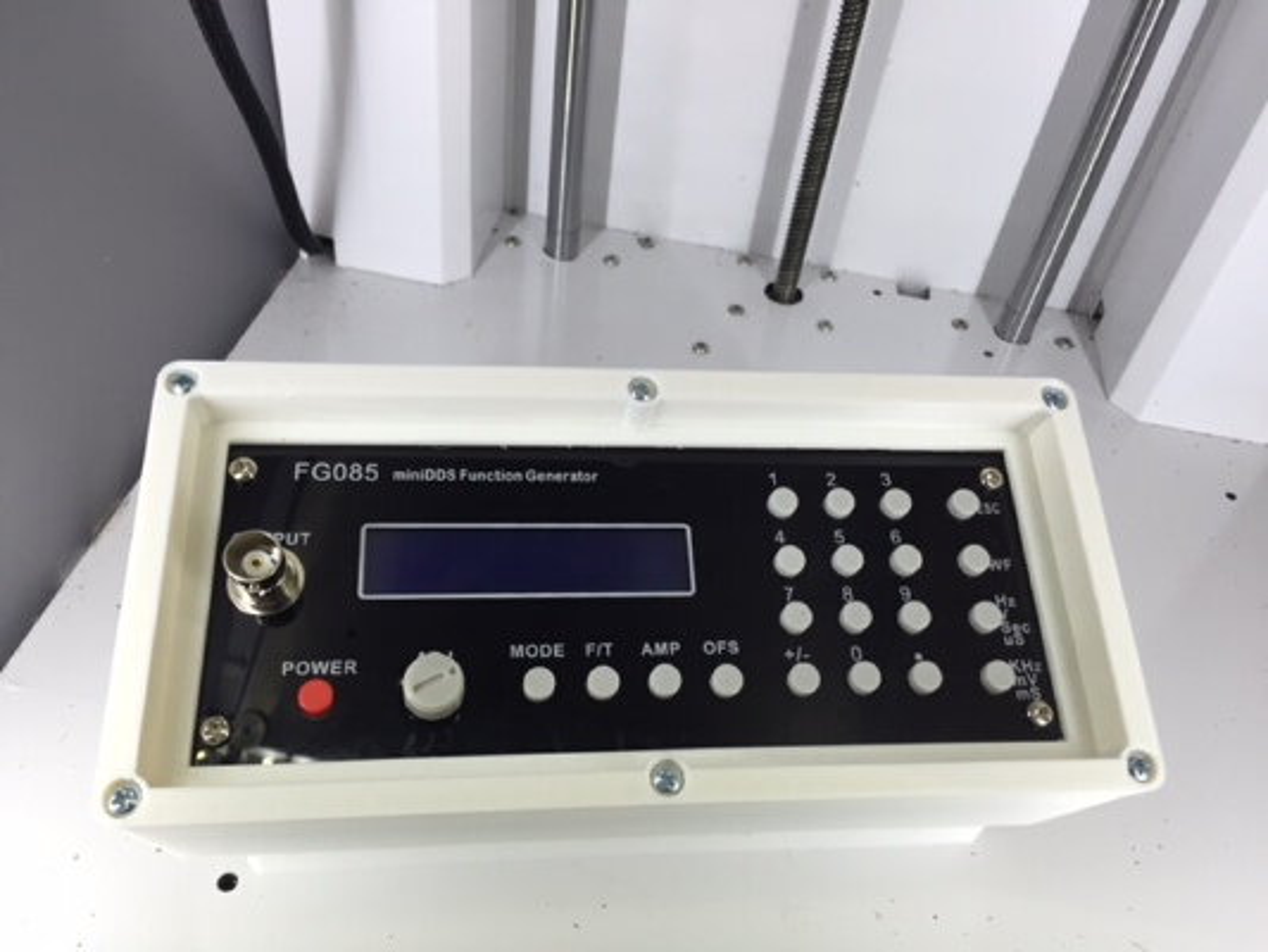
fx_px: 1063
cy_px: 476
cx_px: 634
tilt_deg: -45.7
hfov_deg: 61.6
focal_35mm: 29
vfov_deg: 48.2
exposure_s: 1/40
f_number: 2.2
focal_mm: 4.15
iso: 32
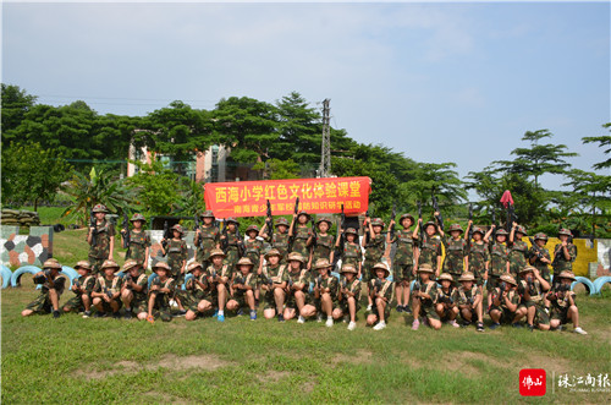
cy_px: 202
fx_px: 457
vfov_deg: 47.7
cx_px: 306
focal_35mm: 27
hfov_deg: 67.5
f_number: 8
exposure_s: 1/250
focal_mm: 18
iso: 100
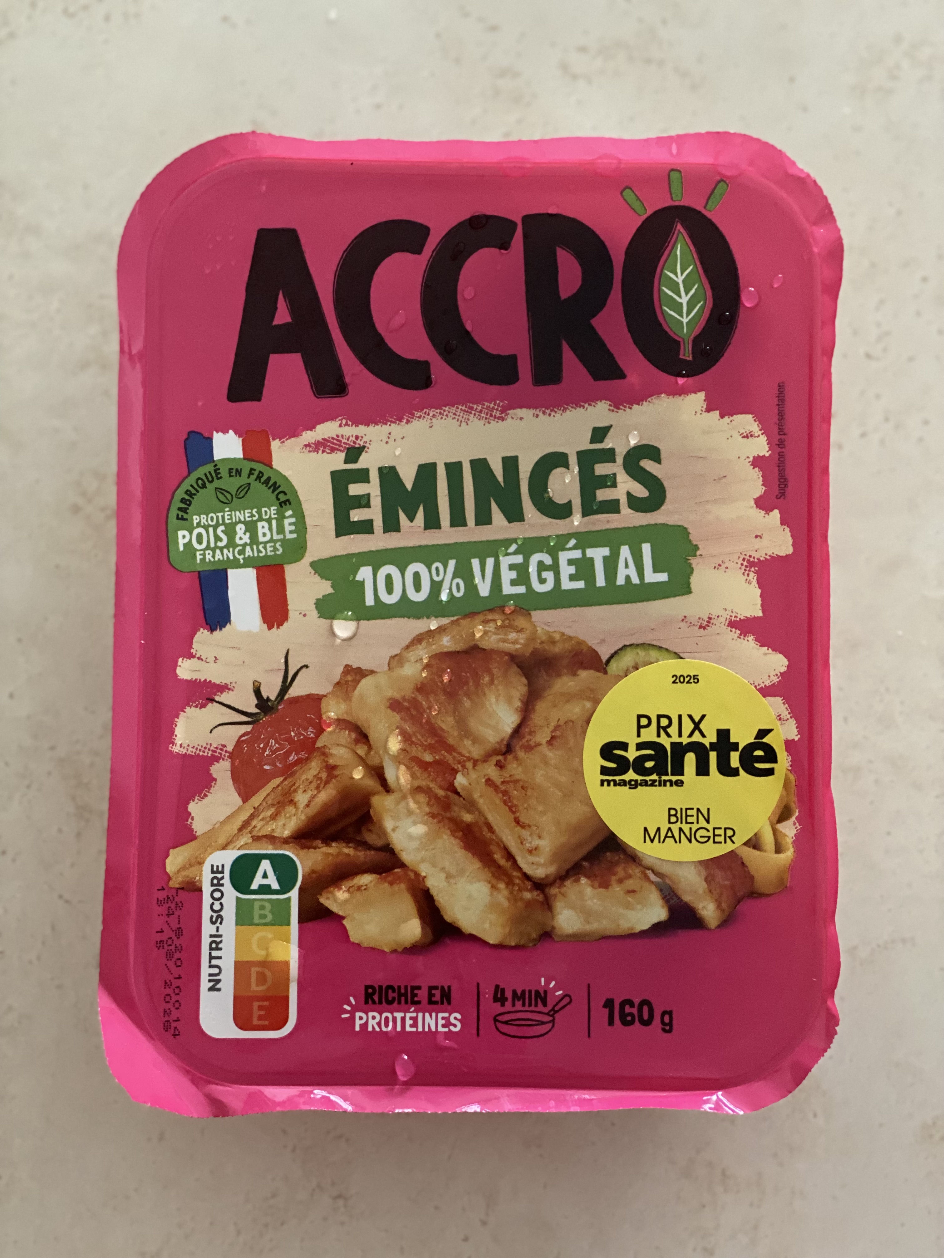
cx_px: 472
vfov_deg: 36.8
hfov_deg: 28.0
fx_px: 1891
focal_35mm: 52
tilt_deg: -84.8
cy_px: 629
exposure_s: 1/27
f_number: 2
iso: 400
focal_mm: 6
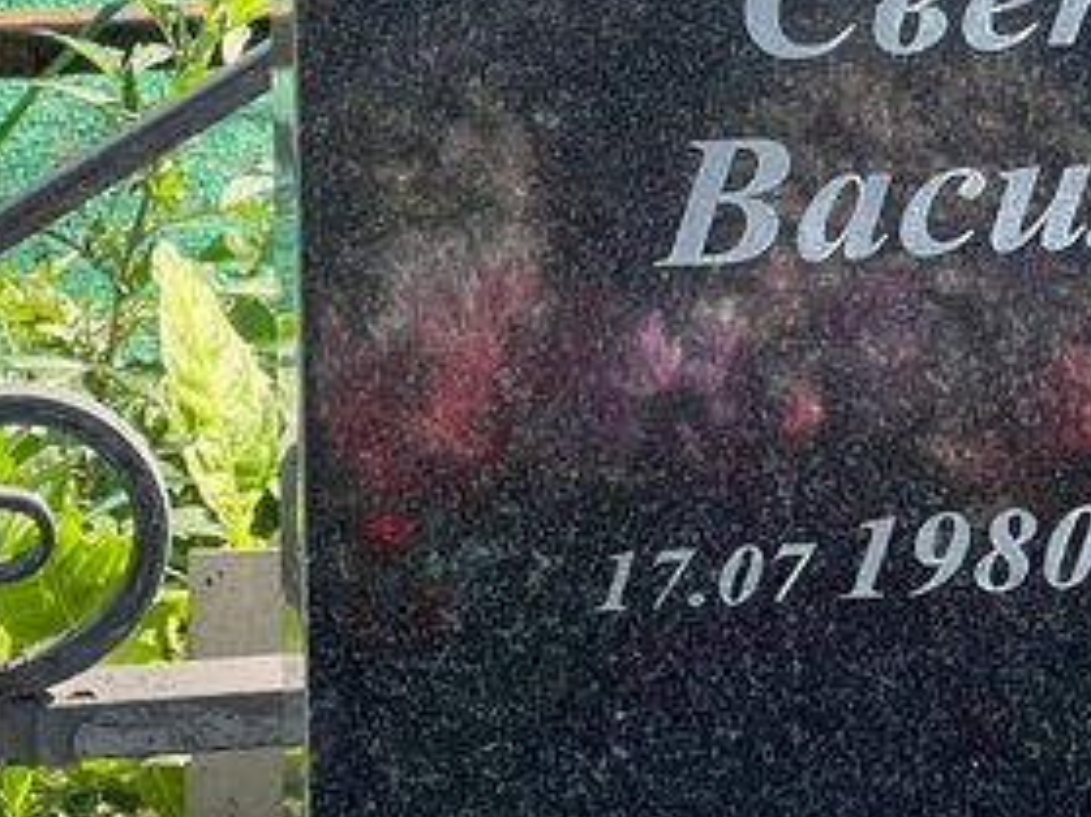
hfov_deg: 8.8
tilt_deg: -27.5
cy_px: 281
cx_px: 1333
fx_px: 6962
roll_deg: -2.5
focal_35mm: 221
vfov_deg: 6.7
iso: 32
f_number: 2.8
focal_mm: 9
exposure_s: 1/131
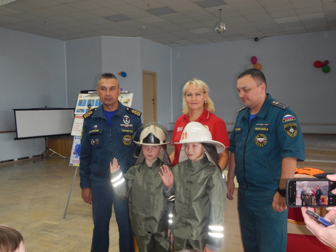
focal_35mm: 36
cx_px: 168
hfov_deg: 51.4
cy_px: 126
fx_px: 349
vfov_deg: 39.7
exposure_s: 1/30
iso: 320
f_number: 4
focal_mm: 6.5
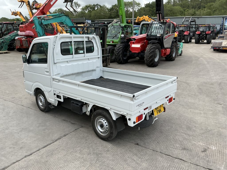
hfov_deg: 63.4
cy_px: 85
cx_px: 114
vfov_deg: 49.7
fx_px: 184
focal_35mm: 28
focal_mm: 3
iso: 25
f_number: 1.8
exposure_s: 1/419
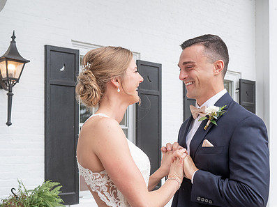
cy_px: 147
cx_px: 139
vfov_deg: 25.0
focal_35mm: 58
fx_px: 464
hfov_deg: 33.3
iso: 640
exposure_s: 1/320
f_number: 5.6
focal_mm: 35
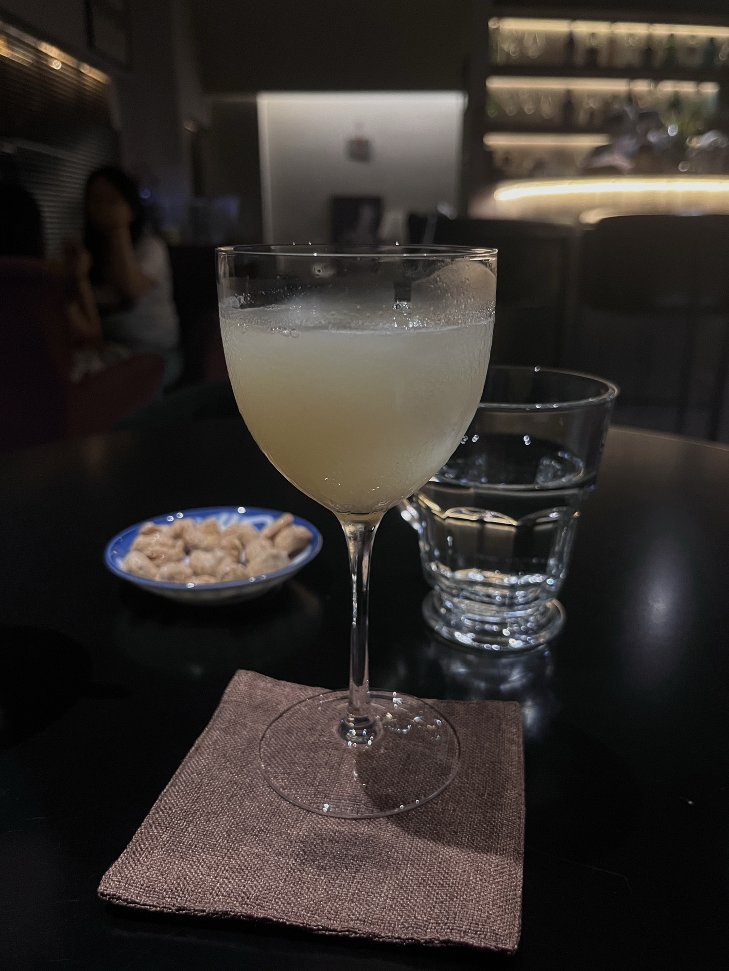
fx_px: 730
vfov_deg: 67.3
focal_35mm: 26
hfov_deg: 53.1
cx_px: 364
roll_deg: -0.2
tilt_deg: -19.3
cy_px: 486
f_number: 1.6
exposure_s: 1/50
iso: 400
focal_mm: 5.1
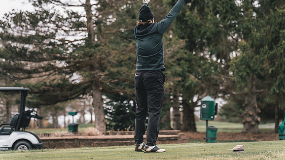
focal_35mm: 107
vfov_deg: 11.3
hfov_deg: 20.0
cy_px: 69
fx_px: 809
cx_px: 143
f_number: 2.8
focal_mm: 98
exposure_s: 1/4000
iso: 640
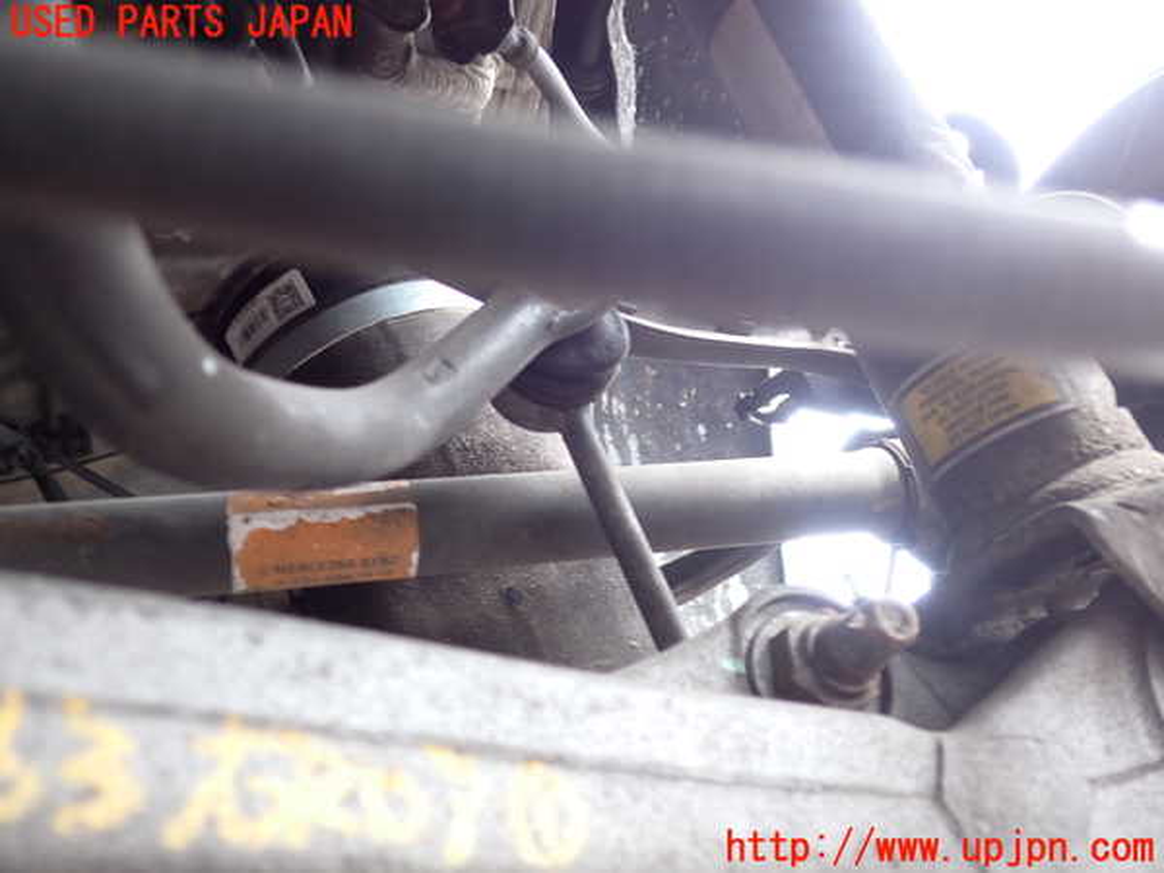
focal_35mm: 30
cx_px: 582
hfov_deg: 60.0
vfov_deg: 46.8
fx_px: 1009
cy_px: 436
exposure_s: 1/60
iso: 200
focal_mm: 5.4
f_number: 2.3
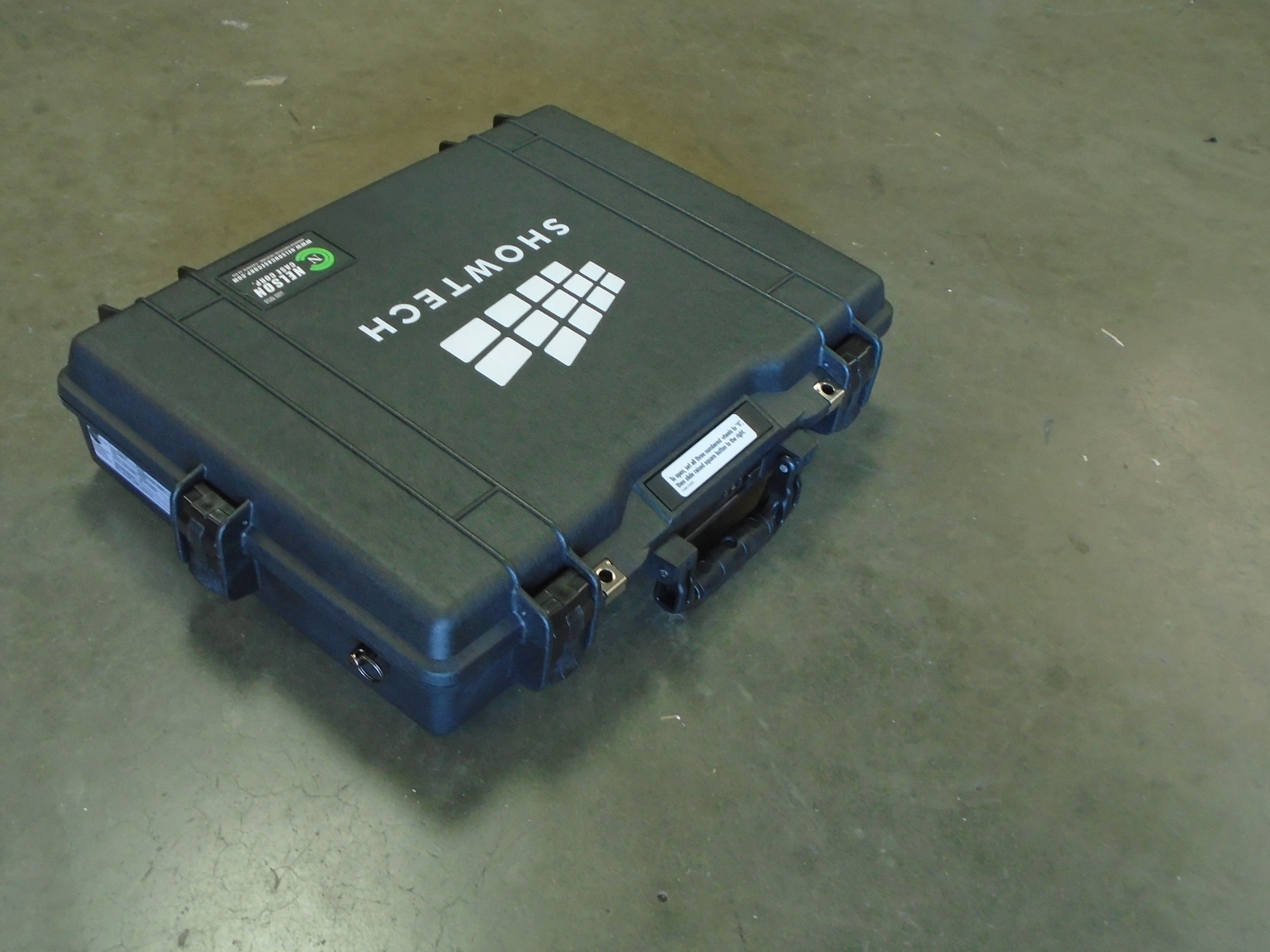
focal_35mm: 37
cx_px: 581
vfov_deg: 38.6
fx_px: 1357
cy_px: 403
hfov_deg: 50.1
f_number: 3.5
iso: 250
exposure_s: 1/30
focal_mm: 5.5
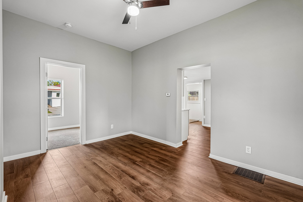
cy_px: 101
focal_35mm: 16
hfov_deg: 95.0
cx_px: 152
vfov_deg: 72.1
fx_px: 139
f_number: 8
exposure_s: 1/10
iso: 400
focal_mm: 16.5
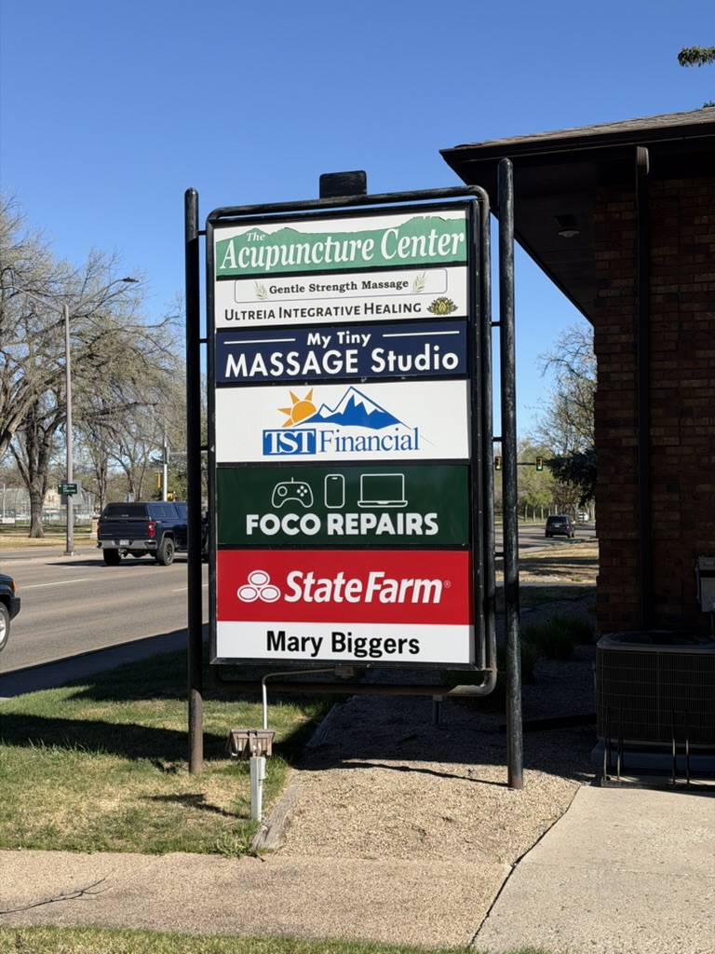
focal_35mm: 48
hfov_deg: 30.3
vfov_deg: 39.7
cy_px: 477
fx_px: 1322
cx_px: 358
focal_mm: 6.76
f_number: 1.78
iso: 64
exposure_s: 1/4098
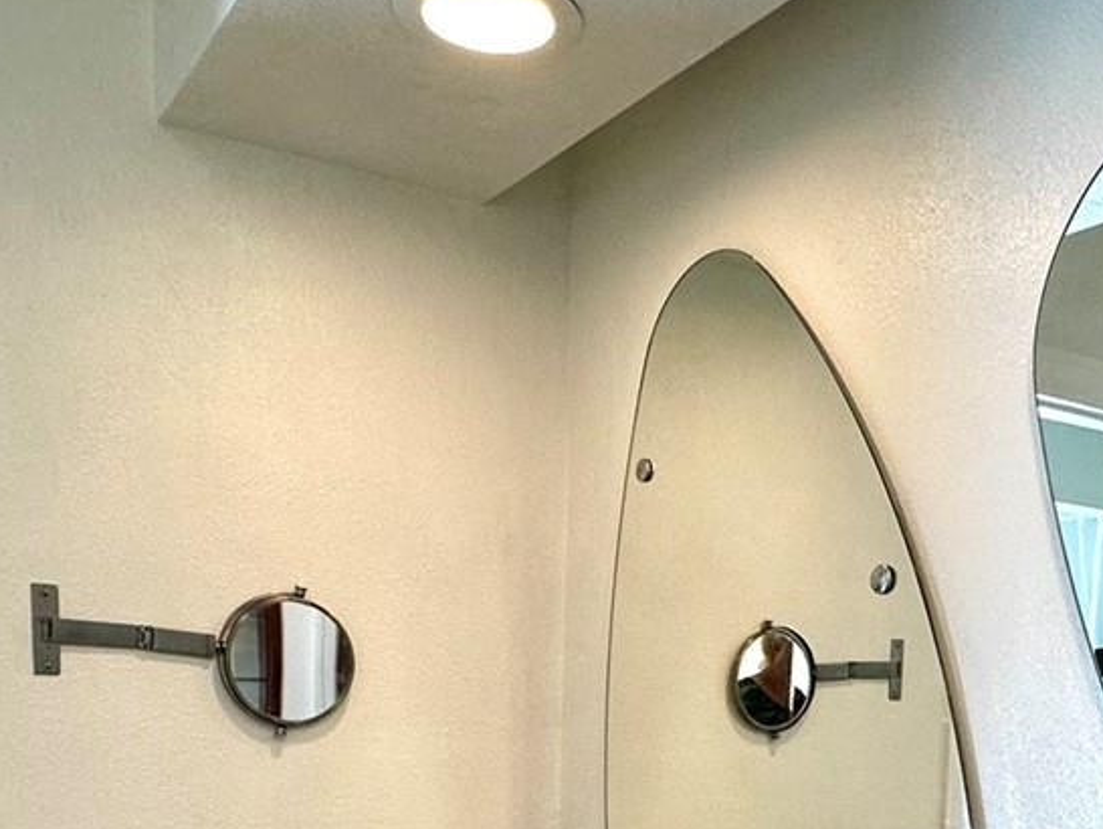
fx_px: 1307
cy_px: 863
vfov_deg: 31.9
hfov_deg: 45.4
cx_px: 675
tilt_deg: -7.6
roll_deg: -1.4
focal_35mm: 41
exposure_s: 1/120
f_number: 2.2
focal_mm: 2.22
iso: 160
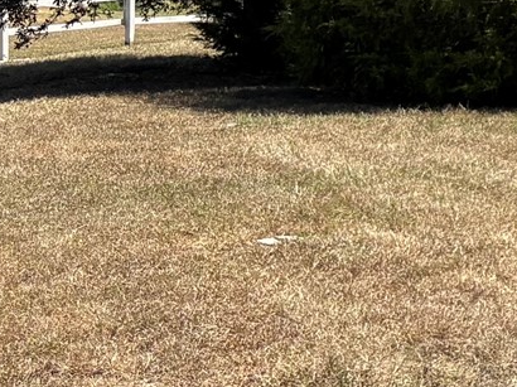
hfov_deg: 12.1
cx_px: 1252
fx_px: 1940
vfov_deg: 11.2
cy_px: -54
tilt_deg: +0.7
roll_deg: -0.1
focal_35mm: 130
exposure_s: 1/2538
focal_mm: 5.96
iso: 50
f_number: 1.6
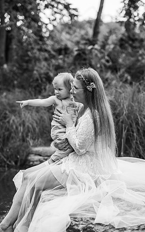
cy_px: 117
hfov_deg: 14.9
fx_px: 556
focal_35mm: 88
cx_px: 73
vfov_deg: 23.5
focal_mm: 85
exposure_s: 1/1600
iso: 320
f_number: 2.8
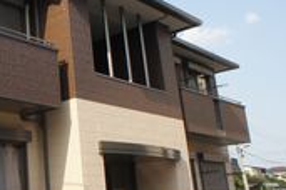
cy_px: 87
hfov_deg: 26.3
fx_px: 556
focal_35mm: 70
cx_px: -38
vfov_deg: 19.5
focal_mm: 16
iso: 800
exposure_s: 1/1000
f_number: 8
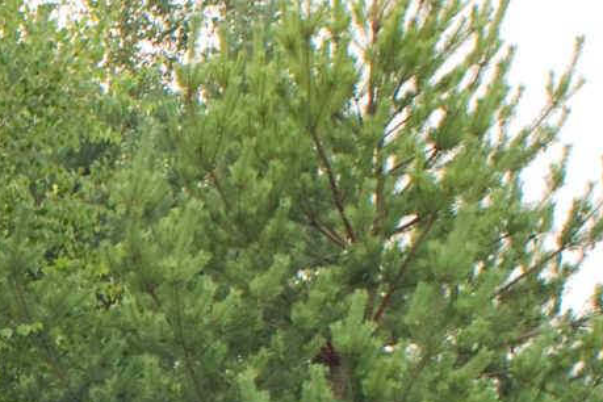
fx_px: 3266
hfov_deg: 9.6
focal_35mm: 195
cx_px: -741
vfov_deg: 6.8
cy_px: 782
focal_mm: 35
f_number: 2
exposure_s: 1/80
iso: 320
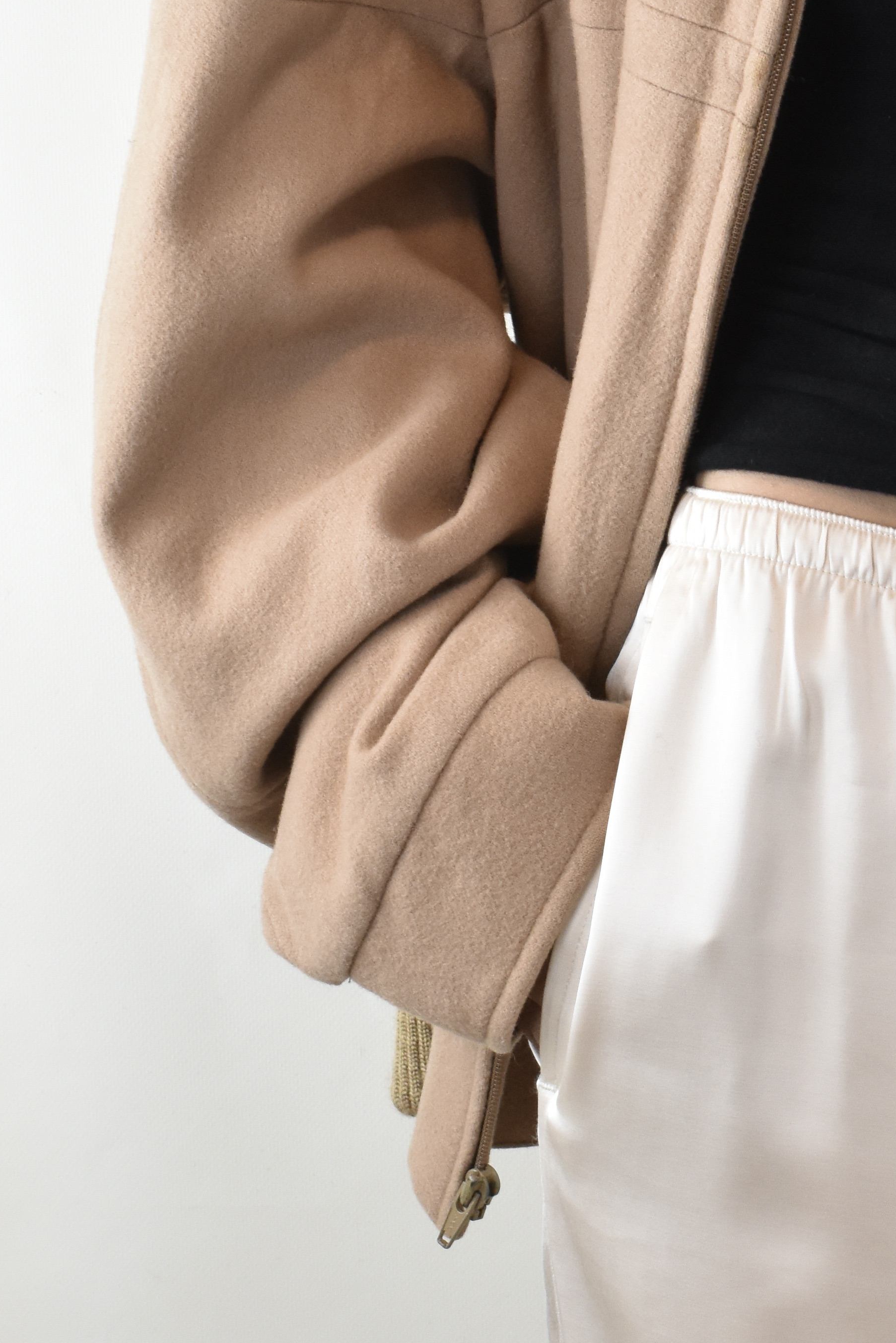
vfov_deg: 15.4
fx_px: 4964
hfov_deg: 10.3
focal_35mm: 133
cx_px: 735
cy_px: 366
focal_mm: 40
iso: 1000
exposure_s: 1/50
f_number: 11
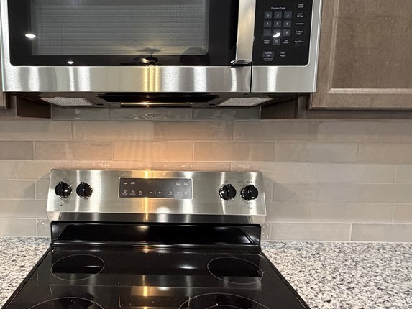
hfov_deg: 67.8
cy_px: 156
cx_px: 143
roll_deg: -0.3
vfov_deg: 54.9
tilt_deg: -6.2
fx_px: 298
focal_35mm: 25
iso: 400
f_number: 2.2
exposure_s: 1/60
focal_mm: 2.22
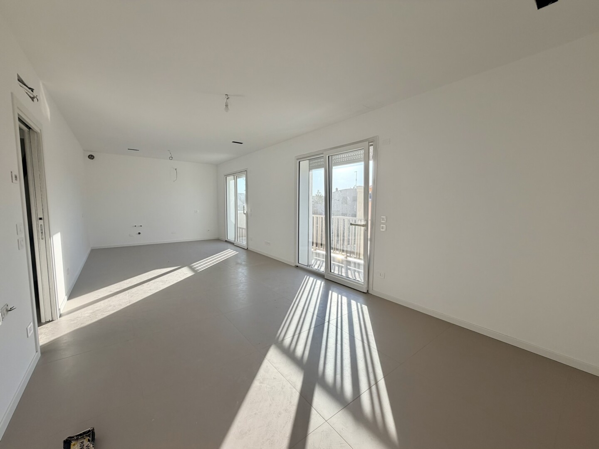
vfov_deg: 85.7
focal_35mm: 14
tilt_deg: -5.1
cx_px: 300
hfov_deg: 102.1
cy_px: 224
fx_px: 242
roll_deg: +0.1
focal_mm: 2.22
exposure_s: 1/502
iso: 64
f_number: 2.2
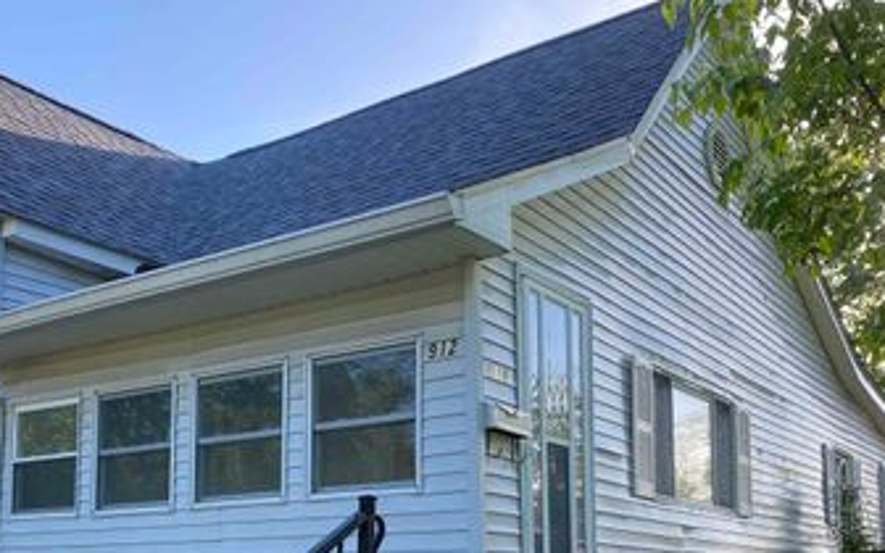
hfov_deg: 48.2
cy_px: 488
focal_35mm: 41
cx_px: 416
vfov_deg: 30.0
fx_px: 989
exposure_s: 1/504
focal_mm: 4.25
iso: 32
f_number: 1.8
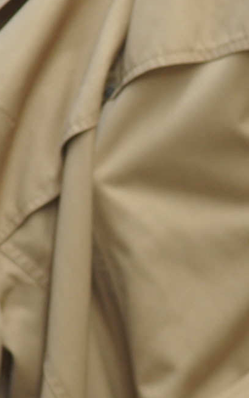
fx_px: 13722
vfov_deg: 1.7
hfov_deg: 1.0
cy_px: 258
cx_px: 220
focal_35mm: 1263
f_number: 4.5
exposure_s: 1/200
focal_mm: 180
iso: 200
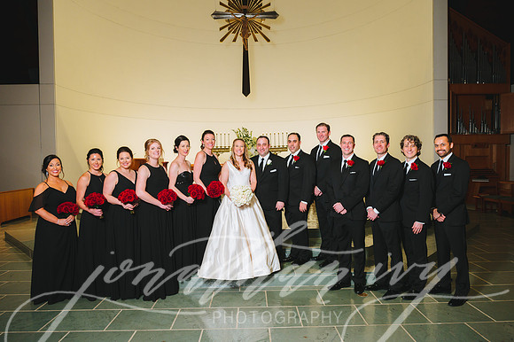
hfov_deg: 73.8
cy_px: 171
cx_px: 257
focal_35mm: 24
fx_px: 342
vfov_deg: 53.1
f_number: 5
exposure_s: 1/160
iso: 1250
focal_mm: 24
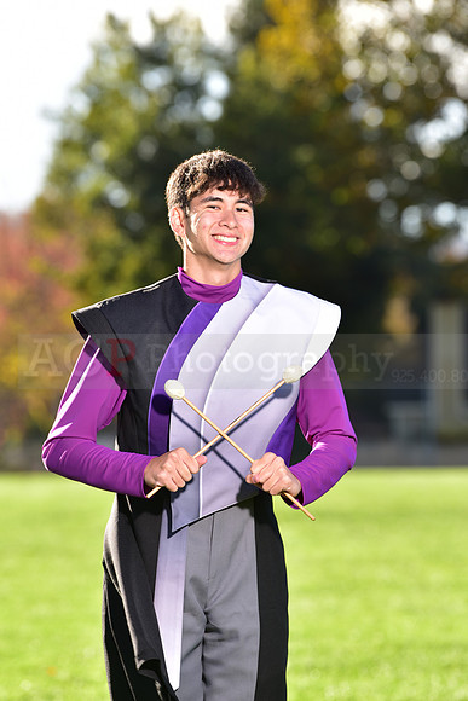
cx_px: 234
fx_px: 3897
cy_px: 350
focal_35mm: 200
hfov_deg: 6.9
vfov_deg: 10.3
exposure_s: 1/200
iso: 80
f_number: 5
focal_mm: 200
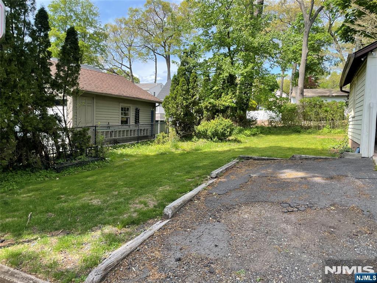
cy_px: 142
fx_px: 283
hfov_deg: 67.3
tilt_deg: -6.2
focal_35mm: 26
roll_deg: +0.7
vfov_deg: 53.1
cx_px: 188
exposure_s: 1/725
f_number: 1.6
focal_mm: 4.2
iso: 32
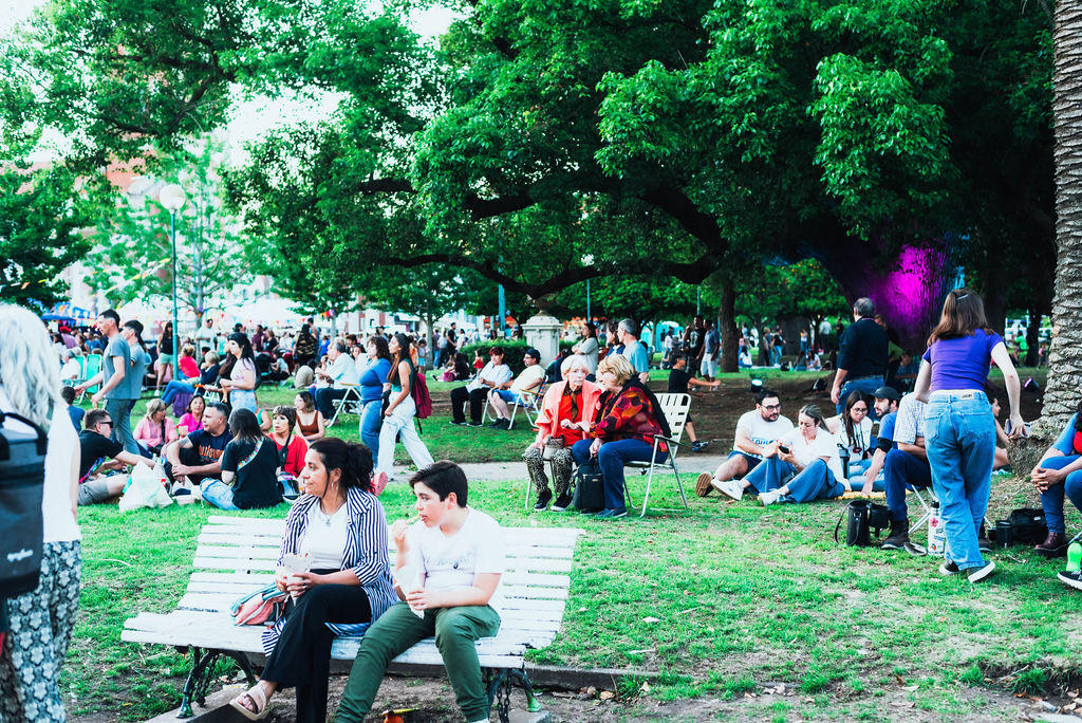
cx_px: 541
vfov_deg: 27.0
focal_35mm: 50
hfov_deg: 39.6
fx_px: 1504
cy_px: 362
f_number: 4
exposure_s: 1/180
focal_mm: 50
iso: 560
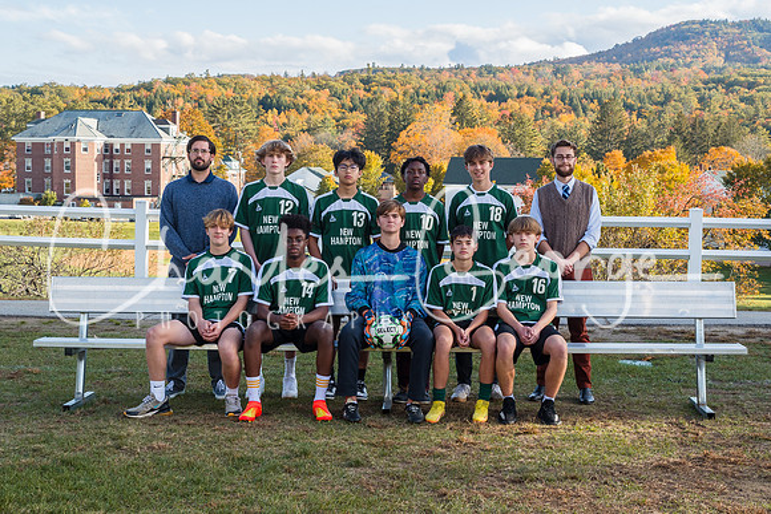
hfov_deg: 33.9
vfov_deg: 23.0
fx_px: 1266
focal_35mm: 59
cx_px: 378
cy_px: 265
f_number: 8
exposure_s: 1/125
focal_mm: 35
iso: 200
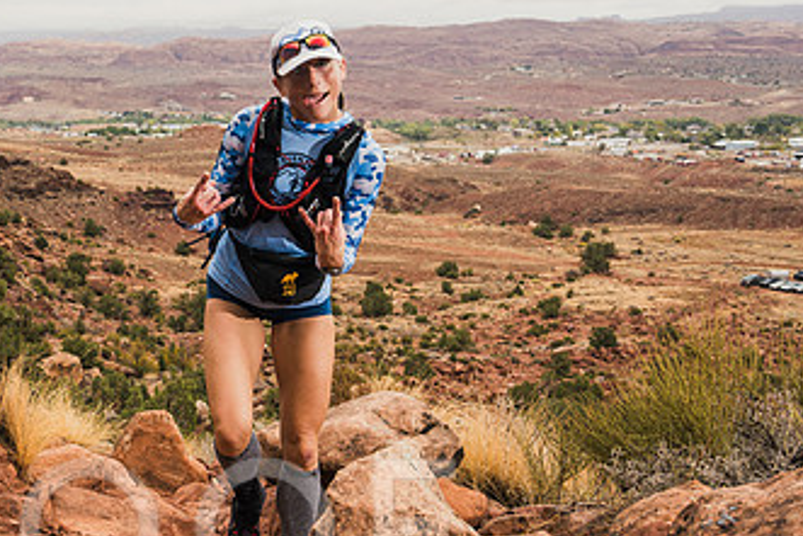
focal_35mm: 64
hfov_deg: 30.3
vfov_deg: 21.3
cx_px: 109
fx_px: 1428
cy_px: 251
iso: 200
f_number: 6.3
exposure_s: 1/320
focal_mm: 35
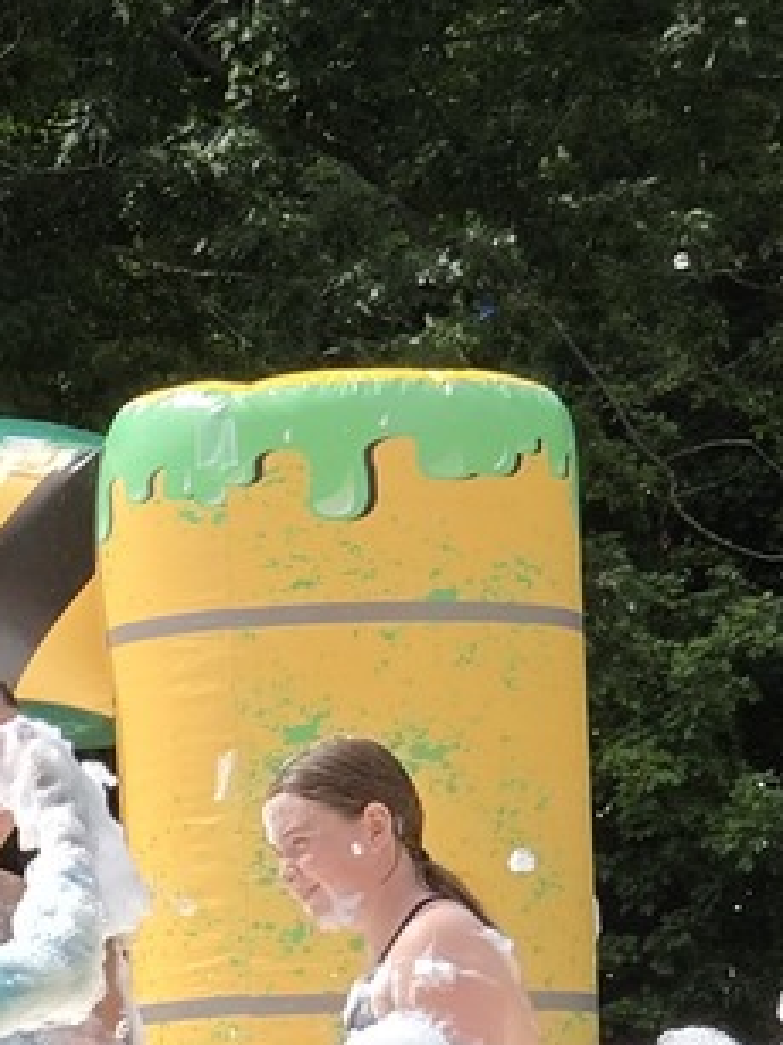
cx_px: -436
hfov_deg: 5.4
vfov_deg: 7.3
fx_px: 8149
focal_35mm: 270
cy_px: 1161
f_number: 2.4
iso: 25
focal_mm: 7
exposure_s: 1/909
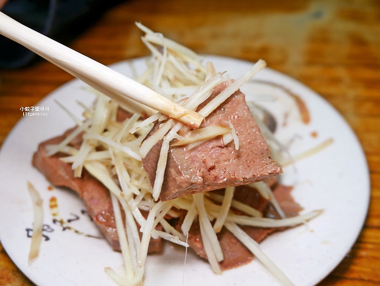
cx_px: 190
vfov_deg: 34.4
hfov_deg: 44.8
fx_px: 461
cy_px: 143
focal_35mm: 42
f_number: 4.6
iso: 320
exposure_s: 1/60
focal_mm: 21
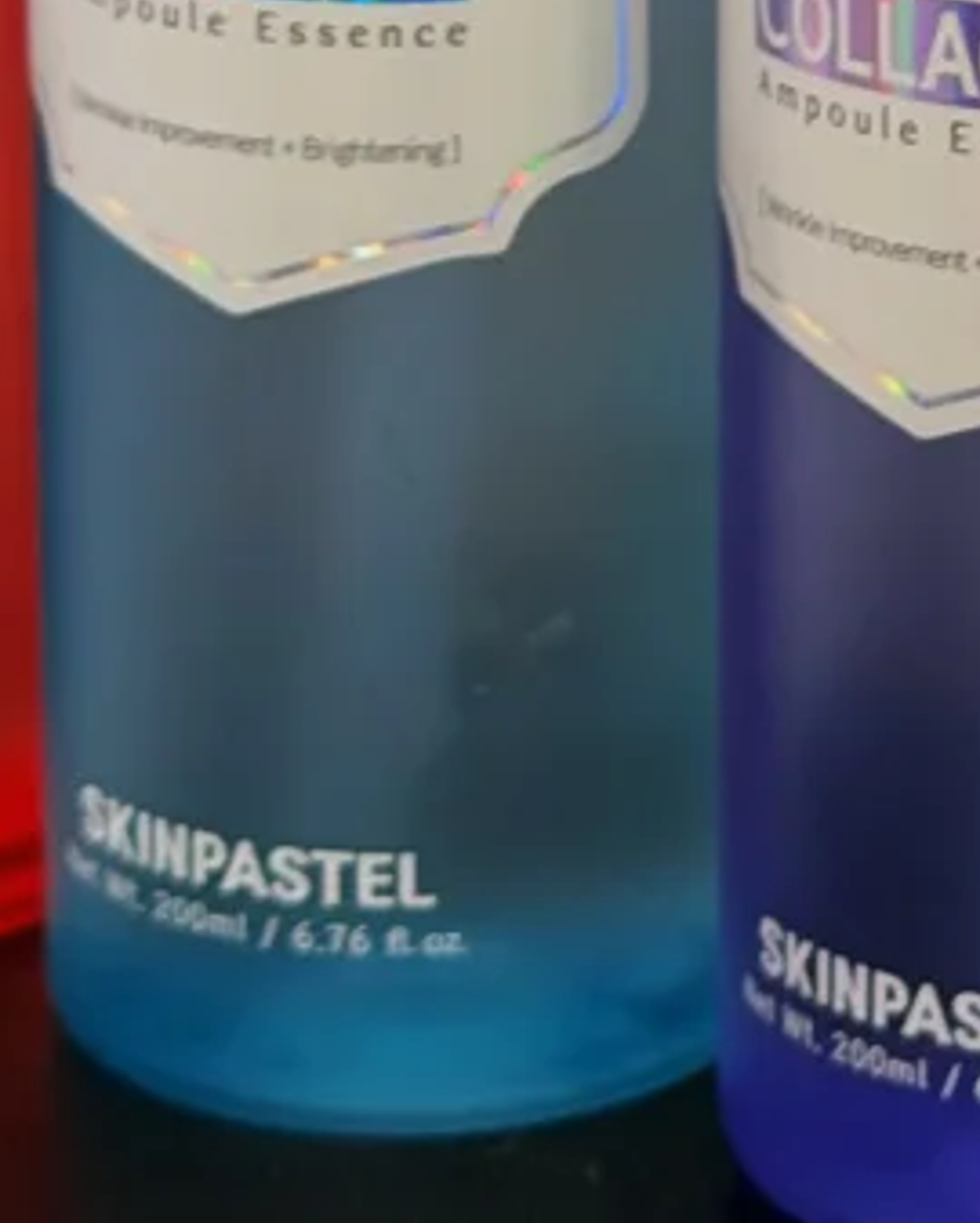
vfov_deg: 9.4
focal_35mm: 200
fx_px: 7245
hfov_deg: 7.6
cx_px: 1408
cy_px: -592
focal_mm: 6.76
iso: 125
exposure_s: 1/50
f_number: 1.78
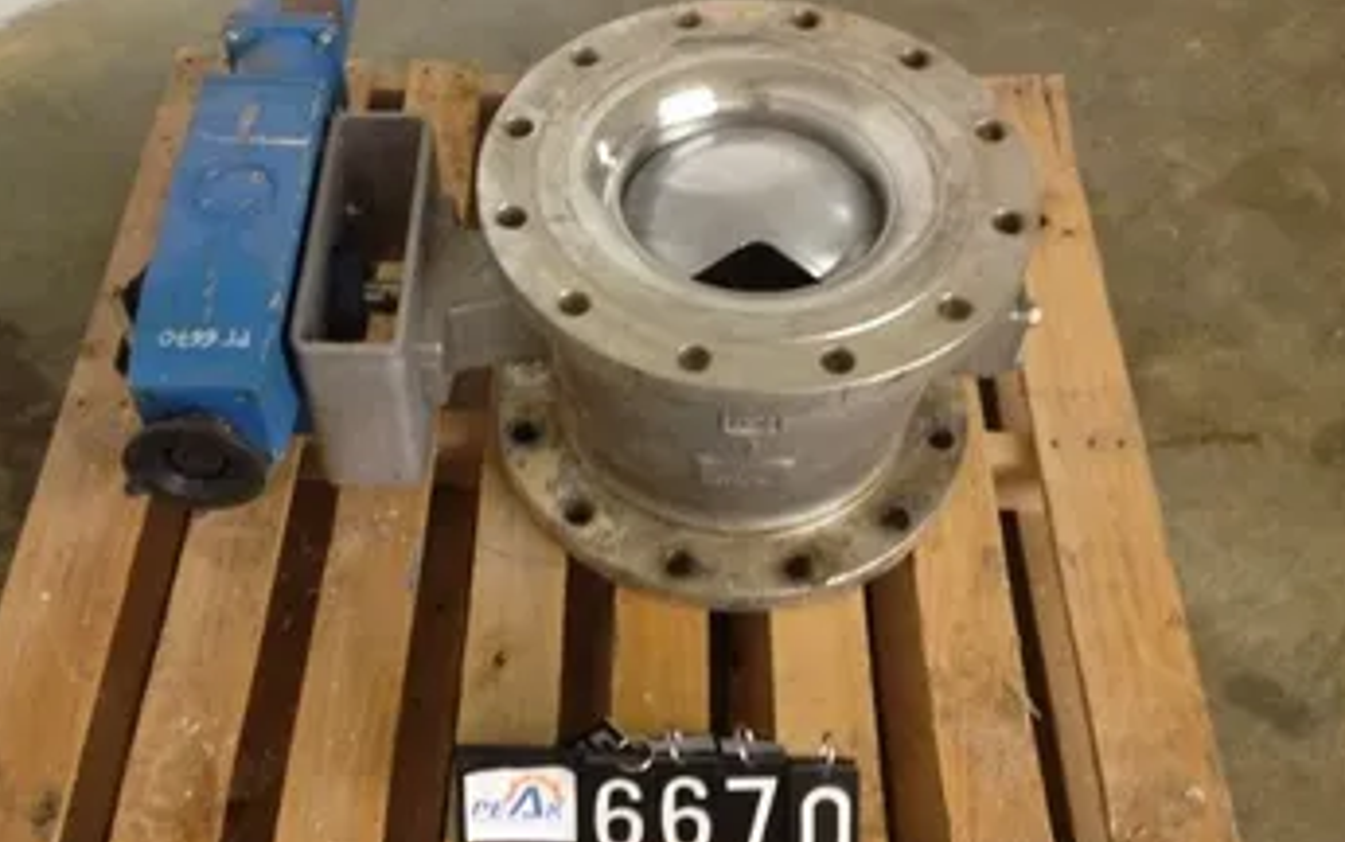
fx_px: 1577
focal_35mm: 43
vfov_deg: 29.9
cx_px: 608
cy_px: 394
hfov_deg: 46.1
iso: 200
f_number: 2.4
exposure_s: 1/20
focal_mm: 4.28
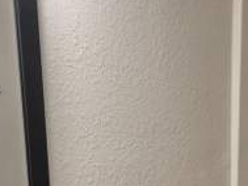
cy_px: 186
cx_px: 180
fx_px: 473
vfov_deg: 21.5
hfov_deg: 29.0
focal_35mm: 66
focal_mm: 5.4
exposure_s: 1/120
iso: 200
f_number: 1.8
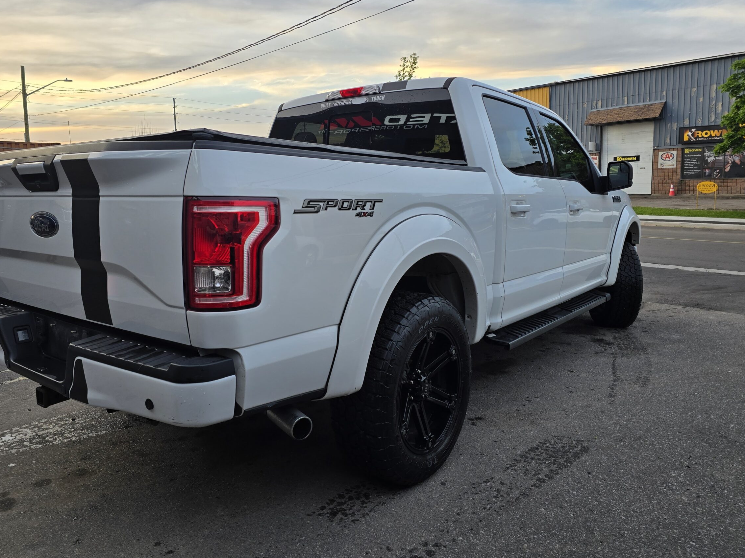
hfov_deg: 67.1
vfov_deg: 52.9
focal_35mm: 26
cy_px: 245
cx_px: 334
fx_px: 559
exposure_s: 1/180
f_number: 1.7
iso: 40
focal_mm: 6.3
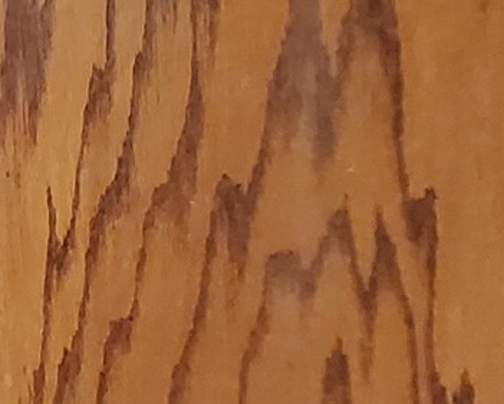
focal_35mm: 148
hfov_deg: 10.0
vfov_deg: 10.4
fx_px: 2208
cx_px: -965
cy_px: 58
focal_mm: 4.3
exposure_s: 1/40
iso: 320
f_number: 1.5
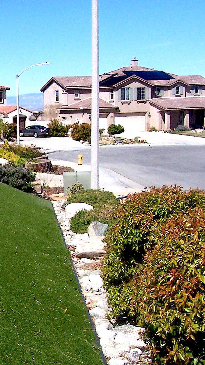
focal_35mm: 75
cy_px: 220
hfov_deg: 15.0
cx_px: -96
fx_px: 725
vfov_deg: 28.2
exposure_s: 1/800
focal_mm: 6.3
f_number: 5.6
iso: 80
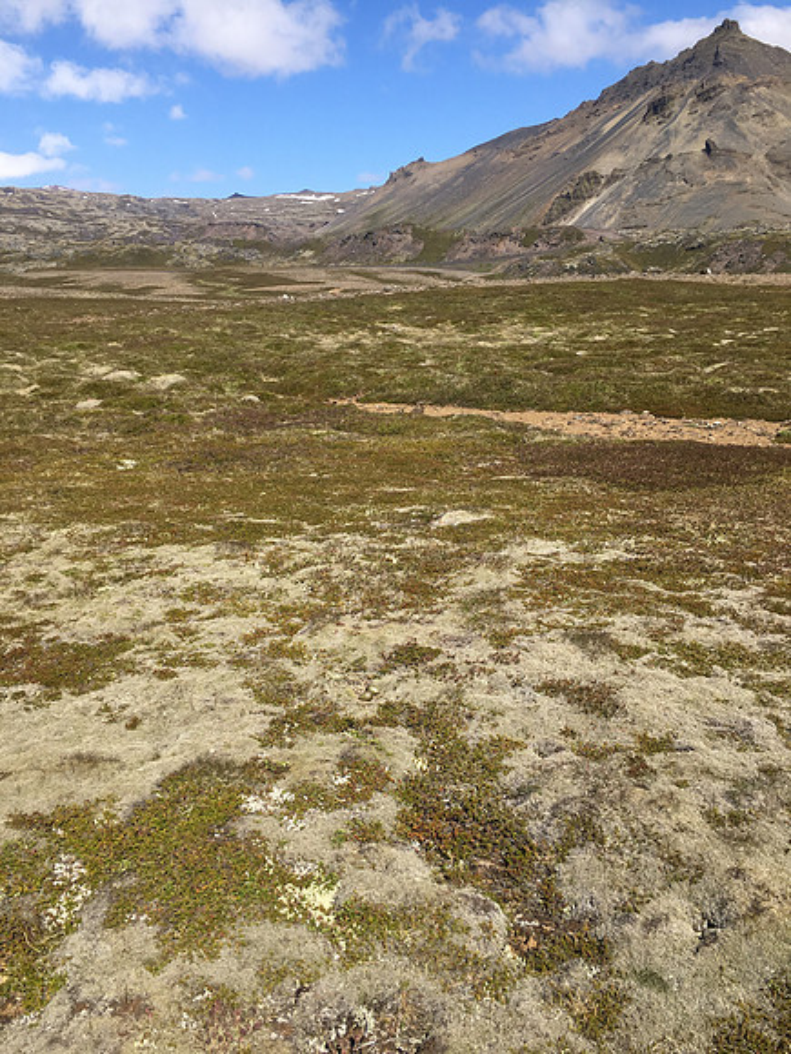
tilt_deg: -14.7
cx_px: 396
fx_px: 884
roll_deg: +1.8
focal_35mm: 29
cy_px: 527
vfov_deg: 61.7
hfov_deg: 48.2
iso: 25
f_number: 2.2
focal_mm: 4.15
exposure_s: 1/1538
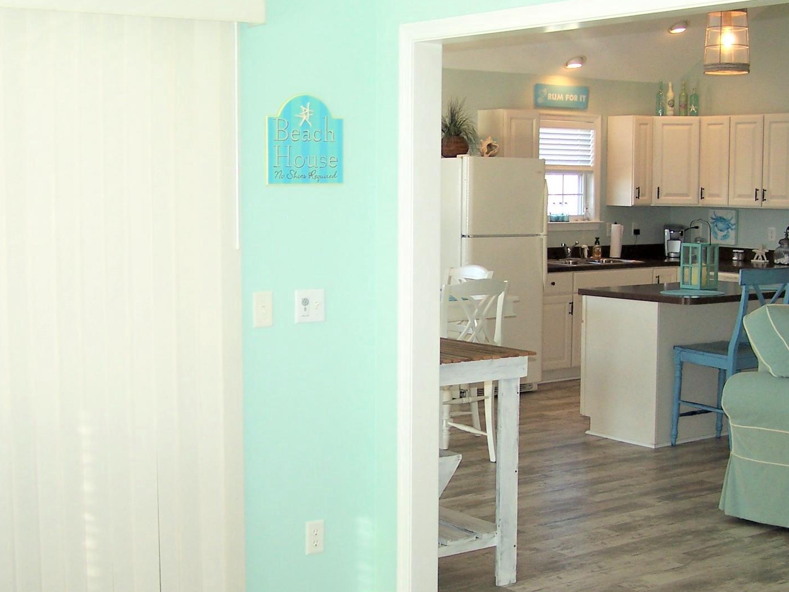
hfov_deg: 34.9
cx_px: 395
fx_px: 1254
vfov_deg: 26.6
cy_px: 319
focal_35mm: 55
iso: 80
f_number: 2.8
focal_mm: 6.3
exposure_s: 1/60
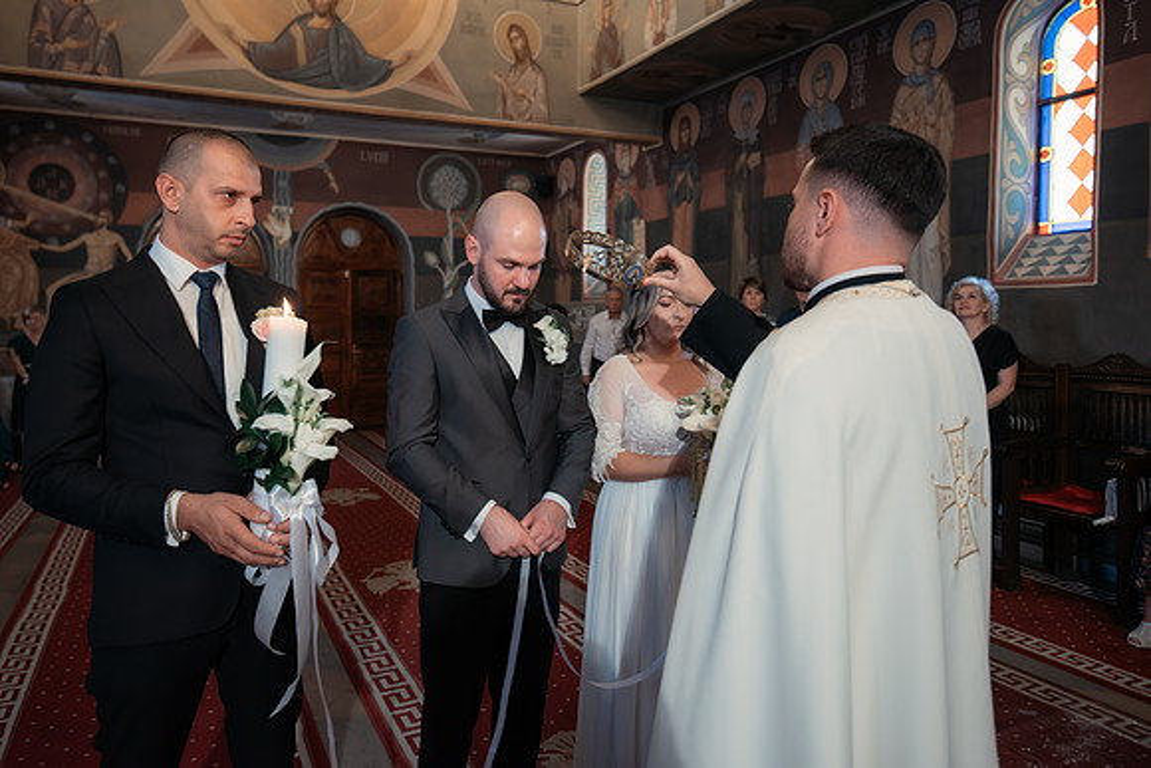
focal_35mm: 24
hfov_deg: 74.0
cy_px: 352
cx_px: 528
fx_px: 761
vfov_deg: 53.5
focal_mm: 22
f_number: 2.8
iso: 3200
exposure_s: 1/200
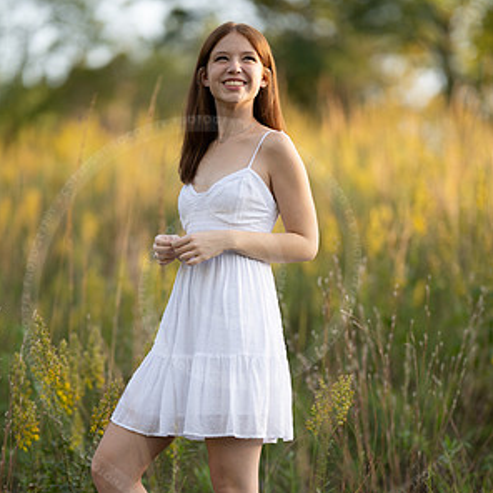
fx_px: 1772
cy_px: 318
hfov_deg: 15.8
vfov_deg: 15.8
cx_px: 246
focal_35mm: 110
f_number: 1.2
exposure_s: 1/1600
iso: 100
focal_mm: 85
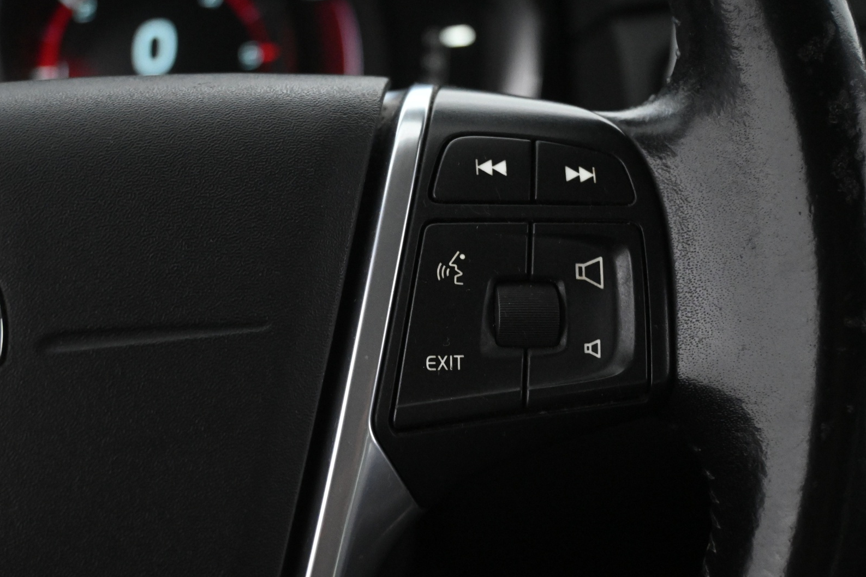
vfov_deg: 27.1
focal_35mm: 50
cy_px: 292
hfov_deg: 39.8
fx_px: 1197
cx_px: 440
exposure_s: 1/50
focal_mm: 32.5
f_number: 5
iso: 5600
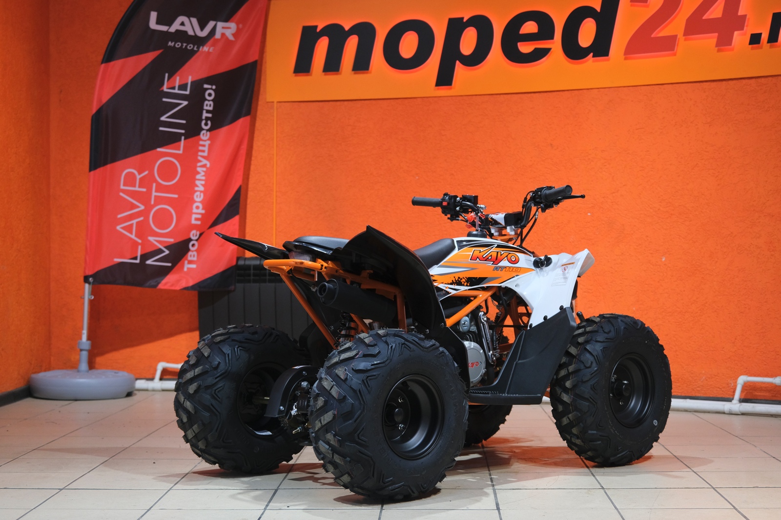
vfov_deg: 21.9
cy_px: 260
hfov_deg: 32.4
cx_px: 390
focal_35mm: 62
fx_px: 1345
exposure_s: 1/100
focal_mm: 41.1
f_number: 4
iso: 1250
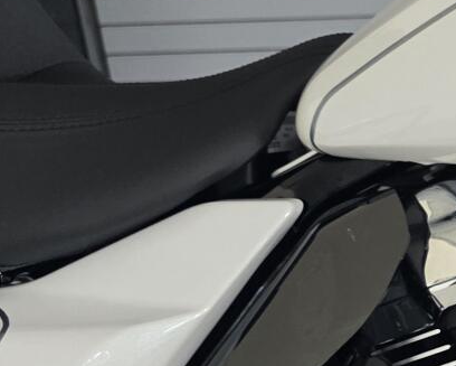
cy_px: 357
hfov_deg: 15.3
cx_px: 795
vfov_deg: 13.8
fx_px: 1486
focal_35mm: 110
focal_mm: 6.3
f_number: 1.7
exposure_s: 1/182
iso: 160
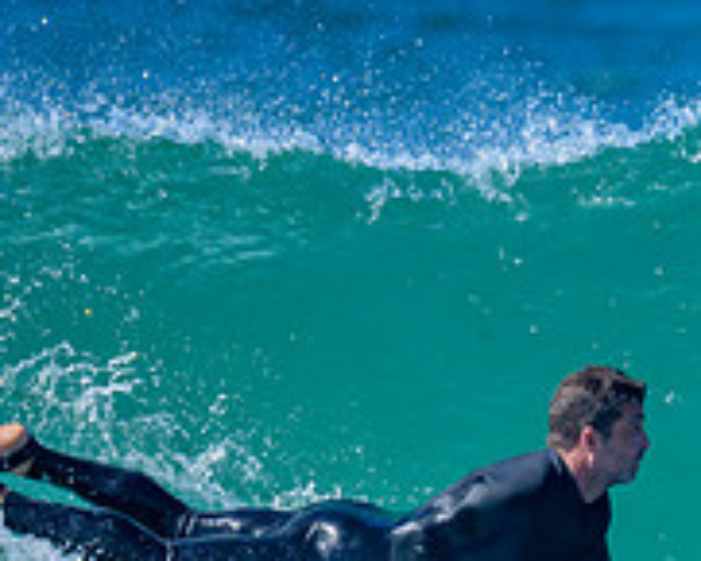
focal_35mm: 2878
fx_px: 59742
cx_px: 944
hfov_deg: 0.7
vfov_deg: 0.5
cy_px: 525
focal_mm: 800
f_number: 6.3
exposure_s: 1/2000
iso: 400
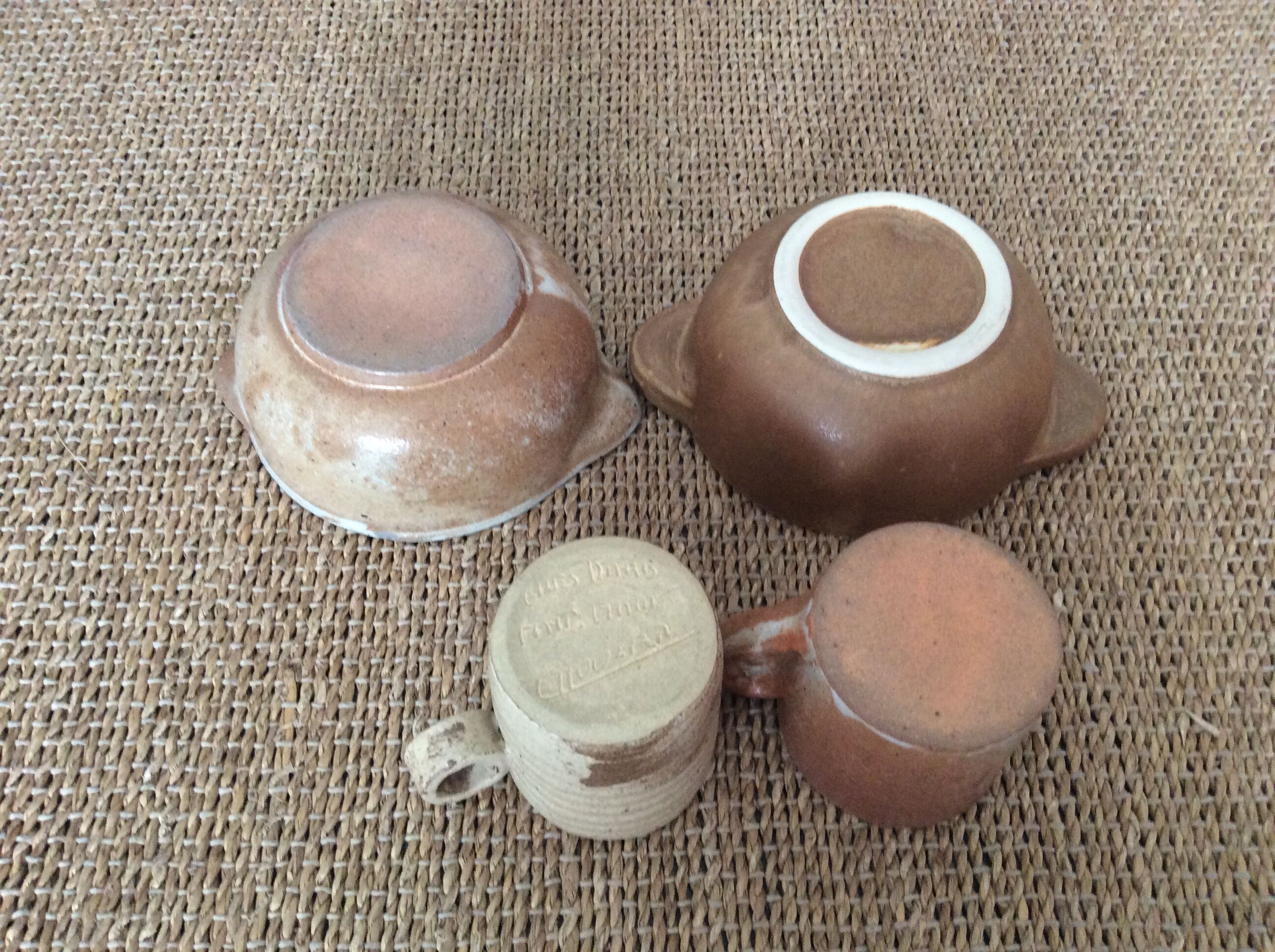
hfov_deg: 56.9
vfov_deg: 44.1
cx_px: 638
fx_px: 1177
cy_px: 476
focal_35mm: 32
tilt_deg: -58.8
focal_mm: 3.3
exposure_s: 1/25
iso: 160
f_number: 2.4
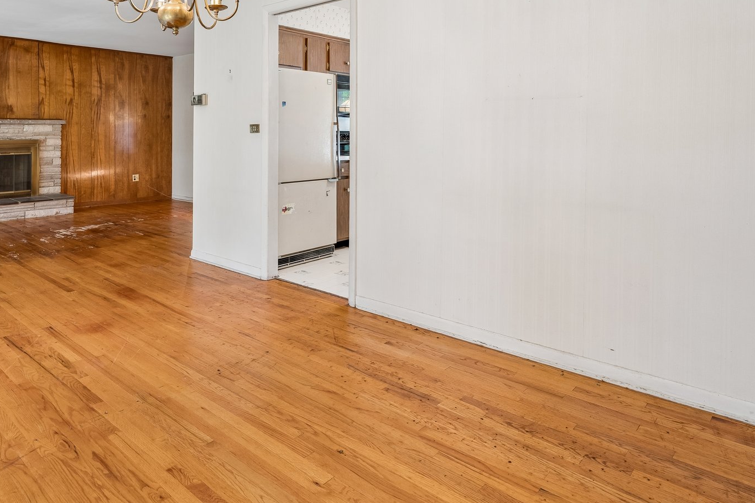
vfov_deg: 51.9
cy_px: 159
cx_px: 233
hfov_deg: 70.9
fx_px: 503
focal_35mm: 24
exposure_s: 1/4
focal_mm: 16
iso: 250
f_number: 6.3
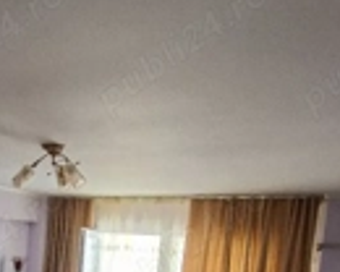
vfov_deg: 34.2
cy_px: 282
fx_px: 392
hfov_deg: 42.8
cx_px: 31
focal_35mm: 39
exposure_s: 1/25
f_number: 2.2
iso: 250
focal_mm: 1.74
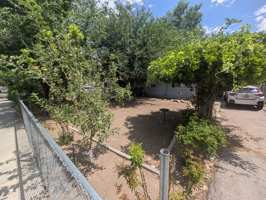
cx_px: 133
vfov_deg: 94.6
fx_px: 92
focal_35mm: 12
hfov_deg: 110.5
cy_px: 100
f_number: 1.7
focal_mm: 2.02
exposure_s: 1/2786
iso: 50
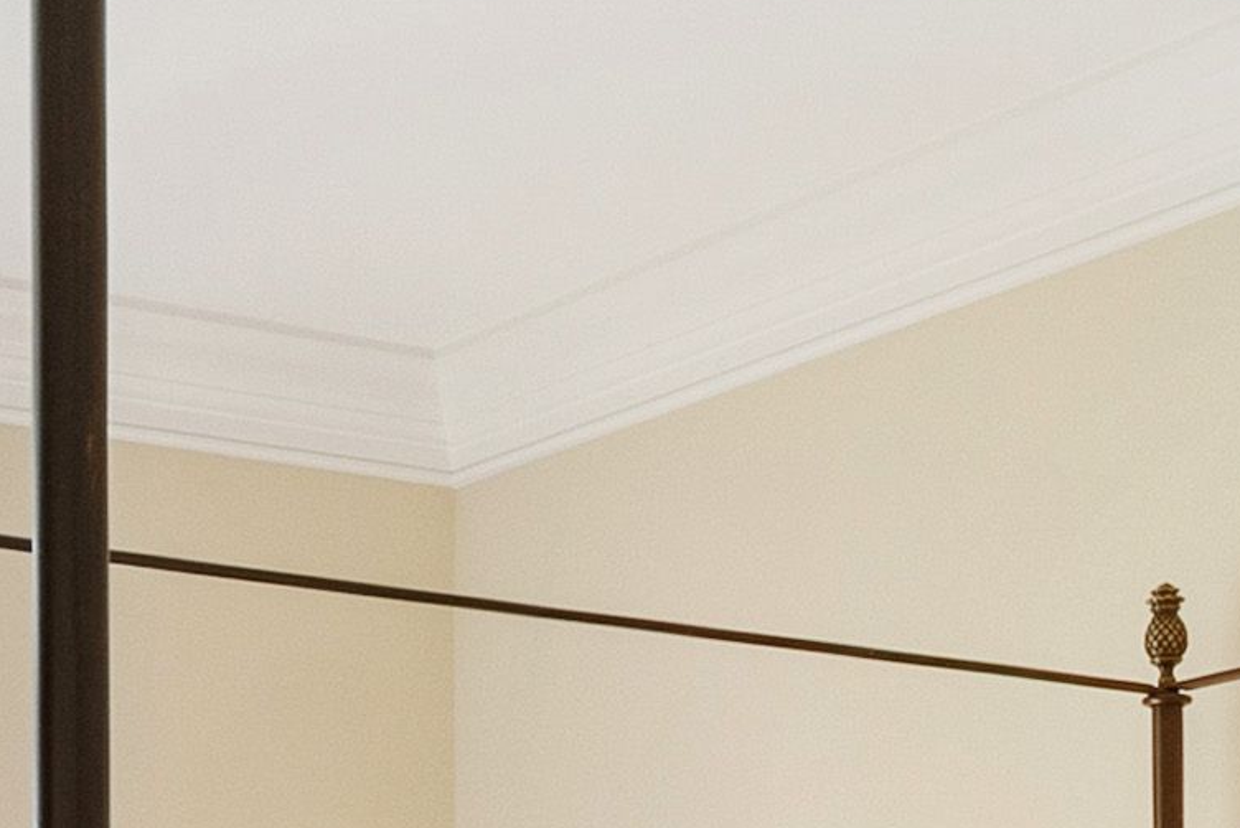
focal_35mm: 111
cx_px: 445
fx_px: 3825
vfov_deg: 11.7
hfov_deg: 18.4
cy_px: 1348
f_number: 8
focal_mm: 10
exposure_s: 1/2
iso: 100
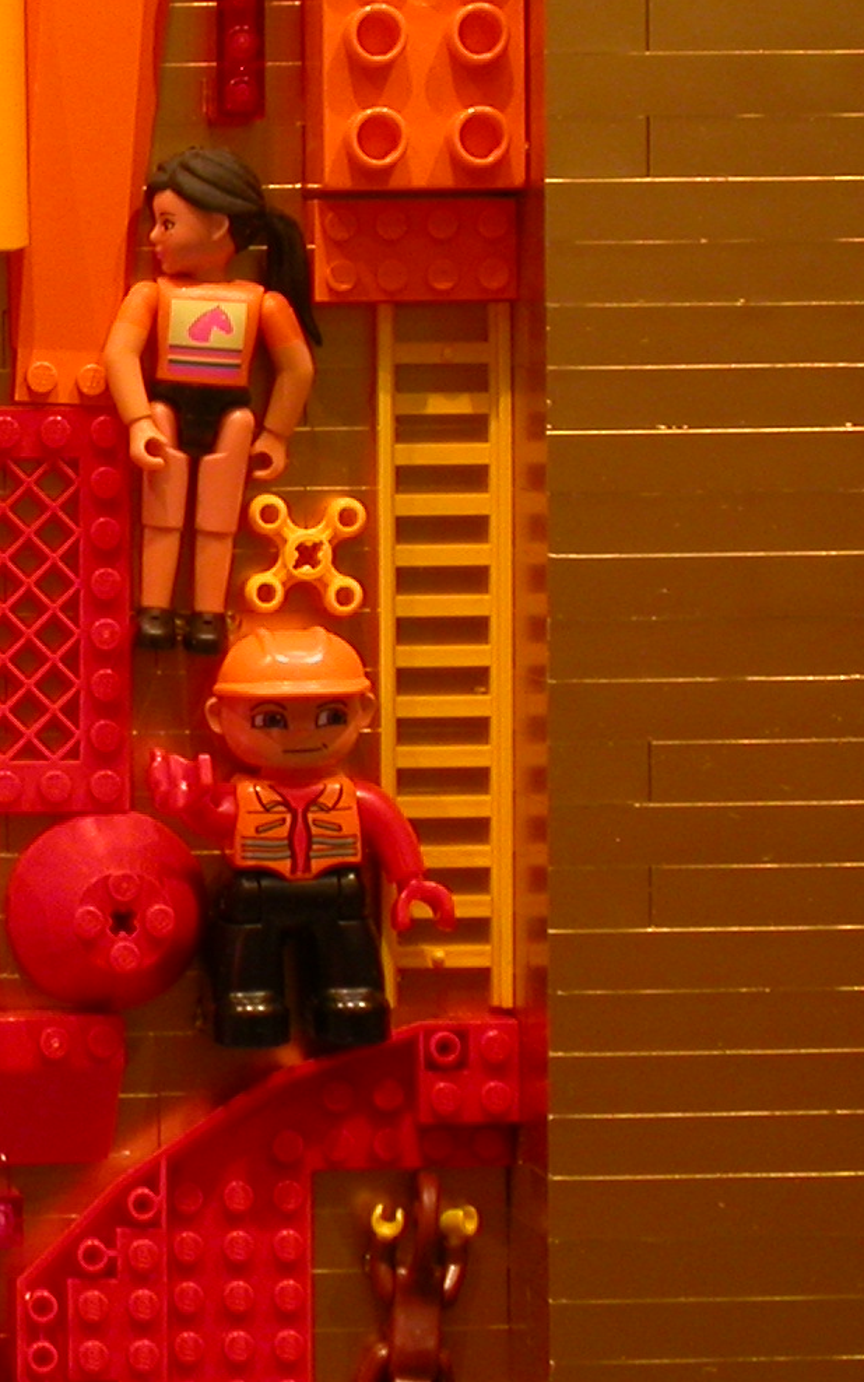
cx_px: -494
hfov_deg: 8.2
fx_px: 5874
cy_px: 481
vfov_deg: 13.4
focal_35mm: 156
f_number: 3.2
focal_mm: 13.3
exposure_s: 1/16.6
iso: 100
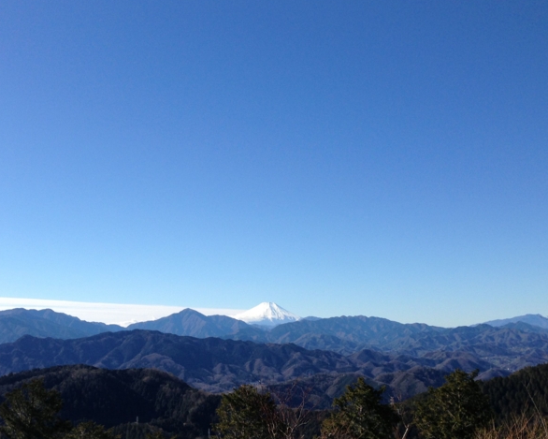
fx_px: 714
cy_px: 267
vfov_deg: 34.0
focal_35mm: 44
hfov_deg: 41.8
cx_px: 218
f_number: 2.4
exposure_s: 1/1695
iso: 50
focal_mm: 4.13
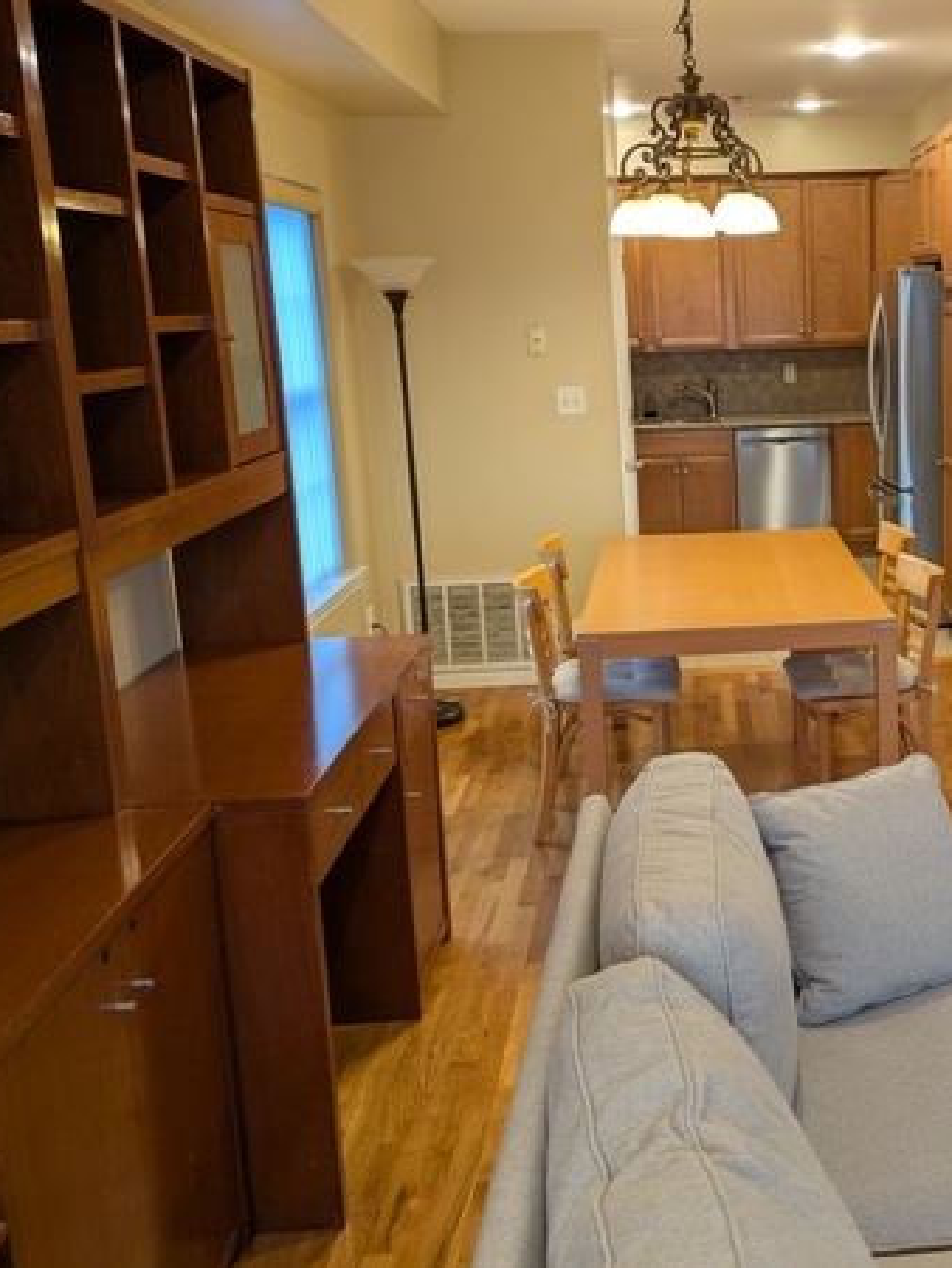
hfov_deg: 37.1
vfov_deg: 50.0
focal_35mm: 37
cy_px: 569
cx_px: 789
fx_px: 1355
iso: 95
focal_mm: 5.43
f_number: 1.89
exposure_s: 1/40
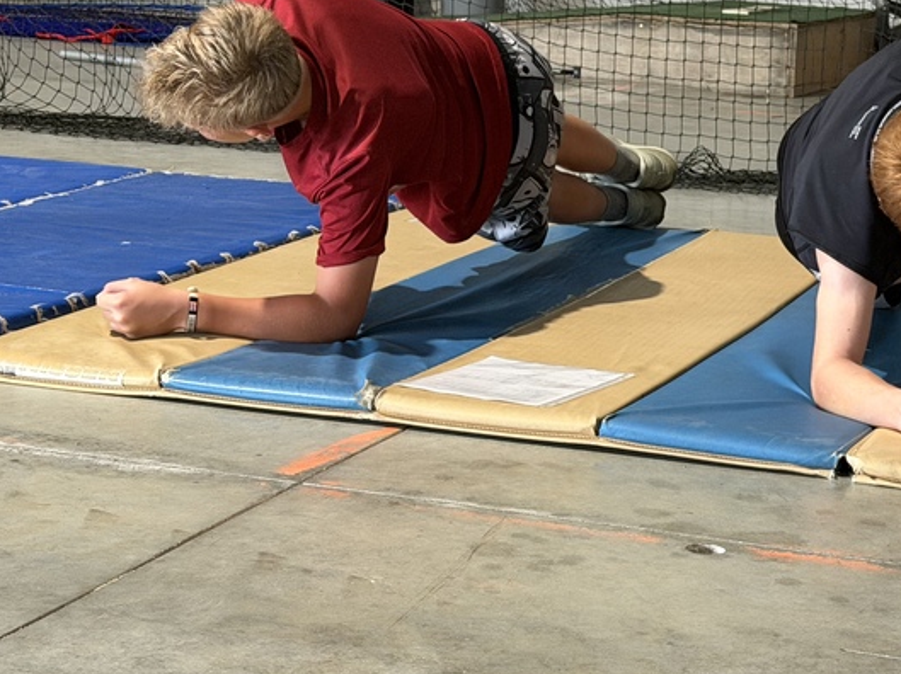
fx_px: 2419
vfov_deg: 15.9
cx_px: 617
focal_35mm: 93
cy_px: 284
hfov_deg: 21.0
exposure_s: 1/40
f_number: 1.78
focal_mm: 6.76
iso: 250
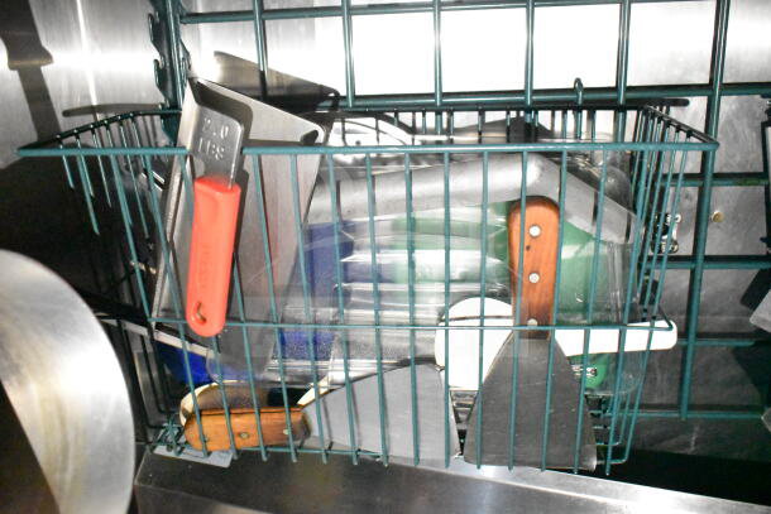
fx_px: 707
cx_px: 386
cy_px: 257
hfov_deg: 57.2
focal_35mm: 33
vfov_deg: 40.0
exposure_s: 1/40
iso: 22800
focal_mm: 22
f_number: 3.8
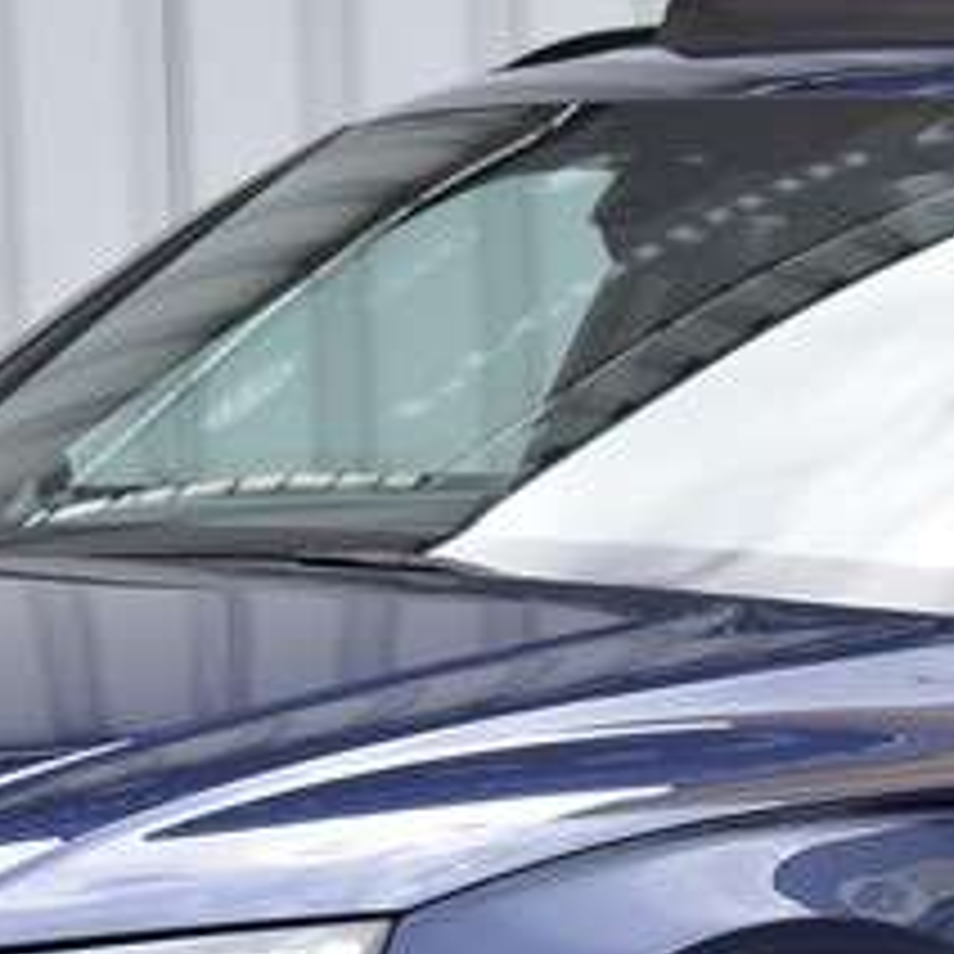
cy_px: 738
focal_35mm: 296
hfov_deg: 5.9
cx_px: 702
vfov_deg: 5.9
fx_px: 9229
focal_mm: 48
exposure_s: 1/250
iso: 320
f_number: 8
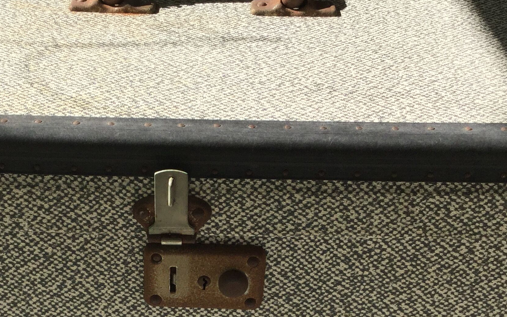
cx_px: 191
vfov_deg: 19.6
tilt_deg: -36.8
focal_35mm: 65
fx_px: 898
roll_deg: -1.9
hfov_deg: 31.4
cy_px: 287
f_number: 2.4
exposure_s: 1/799
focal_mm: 3.3
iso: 25
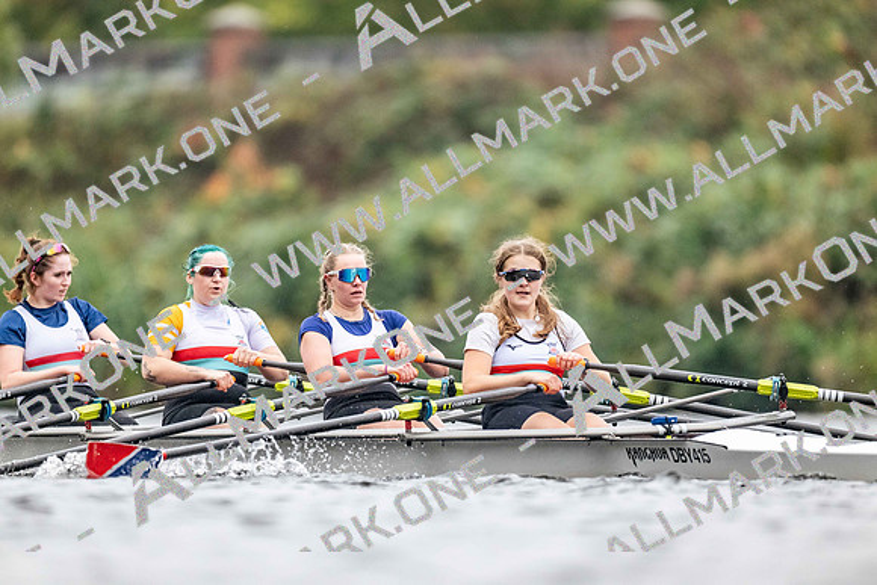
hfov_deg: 3.4
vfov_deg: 2.3
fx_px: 14619
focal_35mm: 600
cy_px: 292
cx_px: 438
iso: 5000
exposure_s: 1/2500
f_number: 4
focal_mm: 600
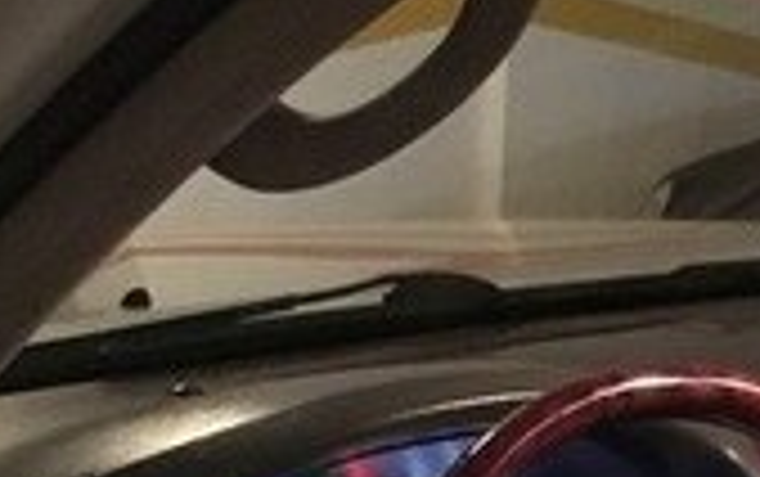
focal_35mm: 120
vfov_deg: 10.7
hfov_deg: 17.3
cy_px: 646
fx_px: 2488
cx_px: 535
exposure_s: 1/17
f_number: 2.2
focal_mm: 4.15
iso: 1250
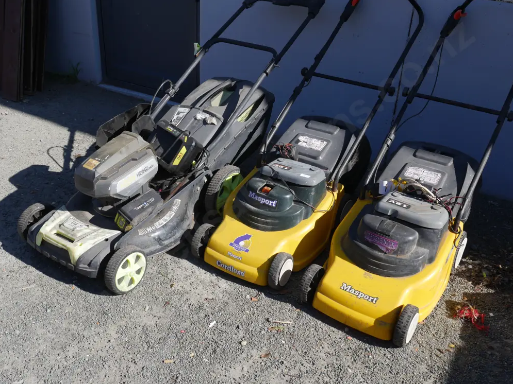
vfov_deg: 40.7
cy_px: 189
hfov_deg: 52.6
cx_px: 258
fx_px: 519
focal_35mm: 35
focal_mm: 17
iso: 200
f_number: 7.1
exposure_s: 1/400
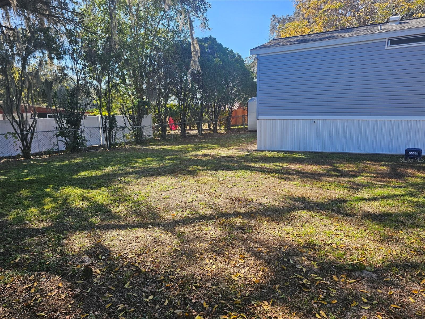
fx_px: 282
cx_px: 212
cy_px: 160
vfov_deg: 58.9
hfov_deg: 73.9
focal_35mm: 23
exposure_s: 1/382
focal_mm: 6.3
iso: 20
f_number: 1.7
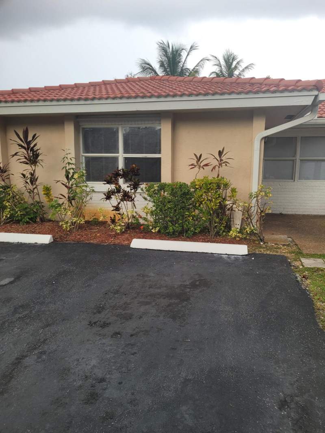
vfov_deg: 67.3
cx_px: 162
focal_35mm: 26
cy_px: 216
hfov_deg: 53.1
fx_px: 325
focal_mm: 5.4
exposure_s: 1/215
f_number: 1.8
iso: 40
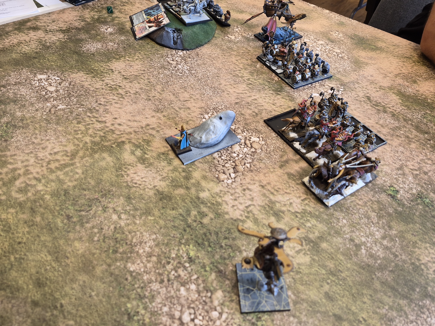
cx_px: 218
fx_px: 289
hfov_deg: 73.9
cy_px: 163
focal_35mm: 23
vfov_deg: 58.9
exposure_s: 1/100
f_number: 1.8
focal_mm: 5.4
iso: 160
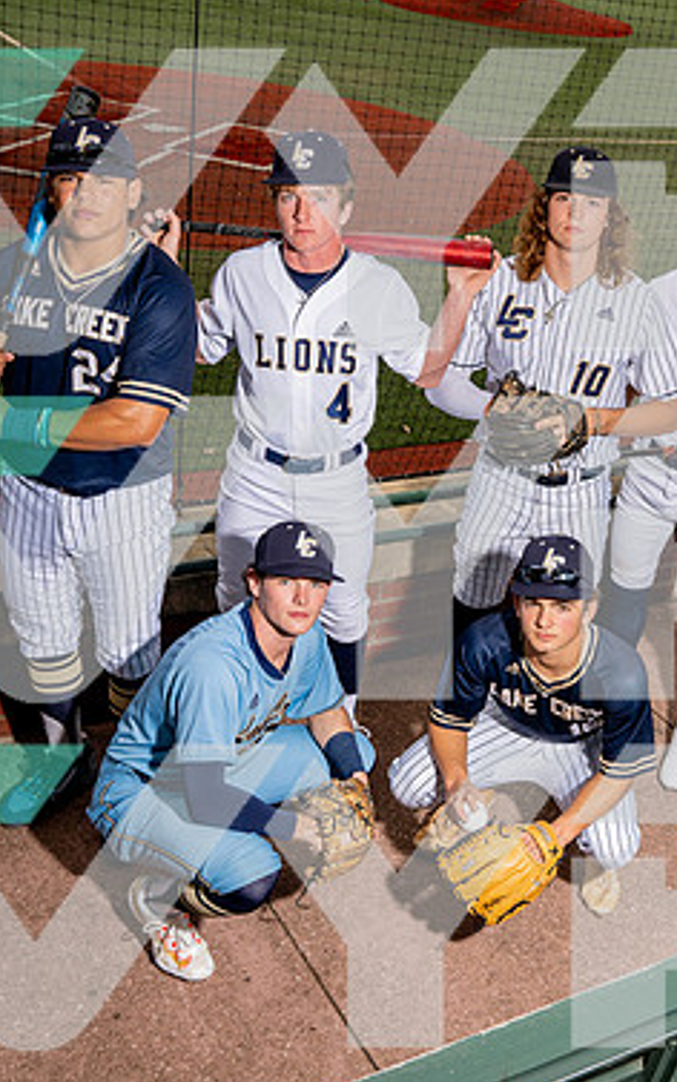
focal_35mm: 47
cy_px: 550
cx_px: 525
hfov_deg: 27.0
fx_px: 1386
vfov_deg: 42.6
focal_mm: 30
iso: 320
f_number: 8
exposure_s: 1/250
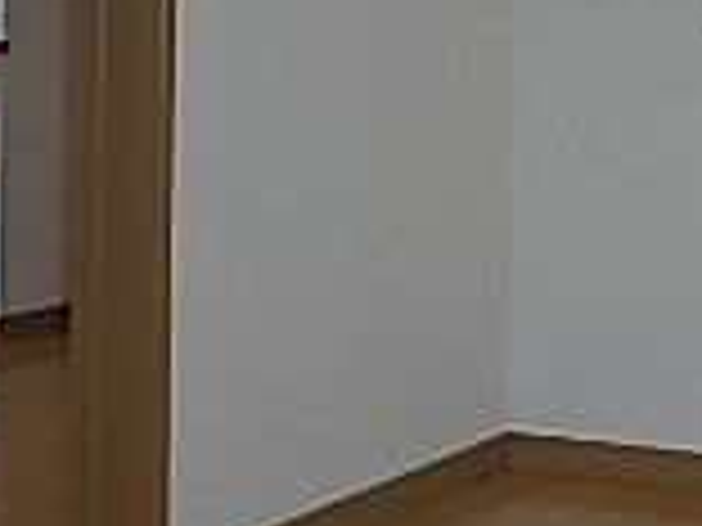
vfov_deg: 16.7
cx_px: 1017
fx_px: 1744
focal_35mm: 86
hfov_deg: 20.0
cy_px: -27
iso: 125
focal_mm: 3.7
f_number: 3.5
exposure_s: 1/30
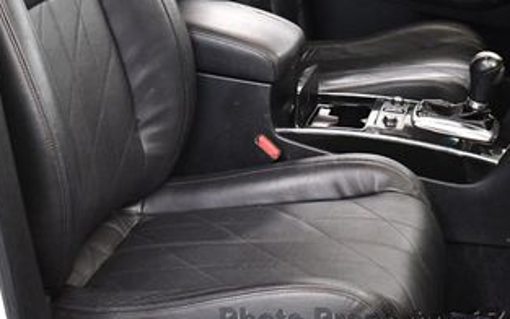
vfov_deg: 17.0
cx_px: 200
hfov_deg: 27.4
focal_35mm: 75
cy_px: 5
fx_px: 1043
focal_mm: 24
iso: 3200
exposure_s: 1/100
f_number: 3.8
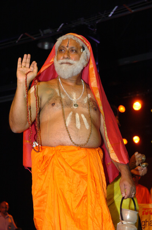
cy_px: 115
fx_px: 525
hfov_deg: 16.5
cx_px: 76
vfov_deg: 24.7
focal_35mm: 82
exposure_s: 1/200
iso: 400
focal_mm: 55
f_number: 4
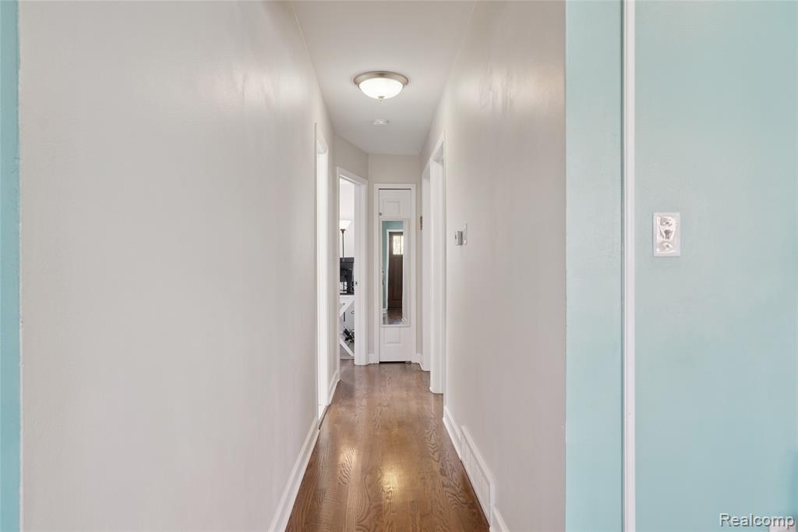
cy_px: 266
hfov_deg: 78.6
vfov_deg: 57.2
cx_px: 399
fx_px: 487
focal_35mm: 22
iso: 500
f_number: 8
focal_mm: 15
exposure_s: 1/30
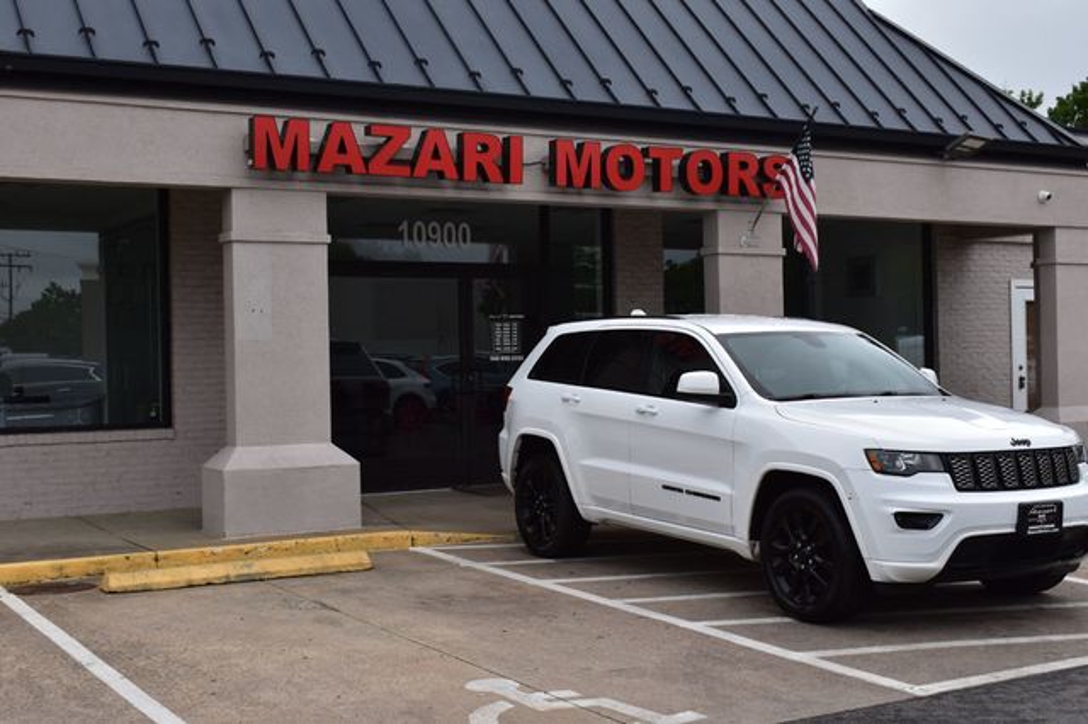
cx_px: 544
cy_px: 362
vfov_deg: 28.0
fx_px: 1450
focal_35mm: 48
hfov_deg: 41.1
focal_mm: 32
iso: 360
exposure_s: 1/500
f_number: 11
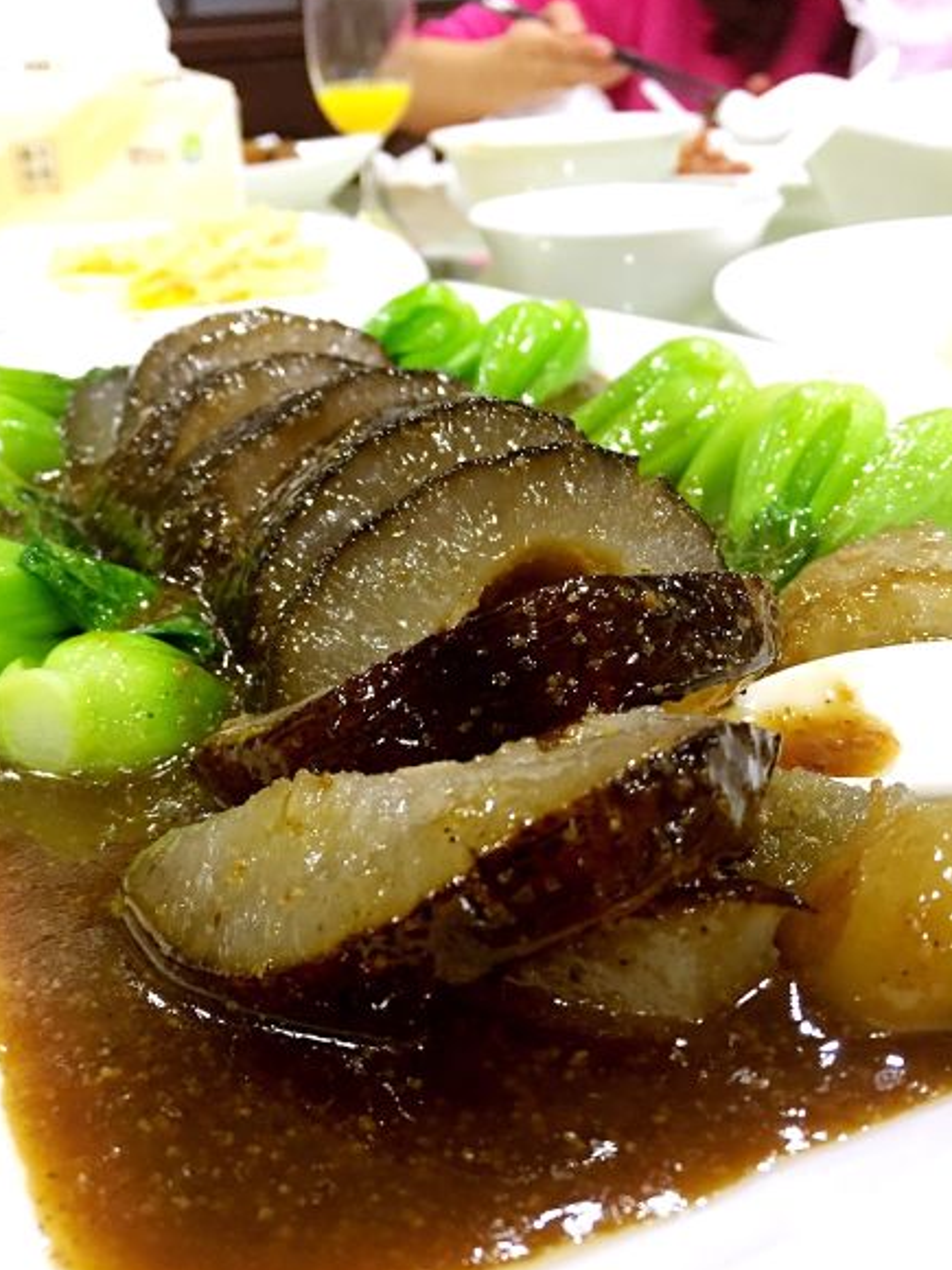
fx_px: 1283
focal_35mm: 35
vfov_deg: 52.3
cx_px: 388
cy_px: 751
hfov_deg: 40.5
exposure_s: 1/33
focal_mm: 4.15
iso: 200
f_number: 2.2
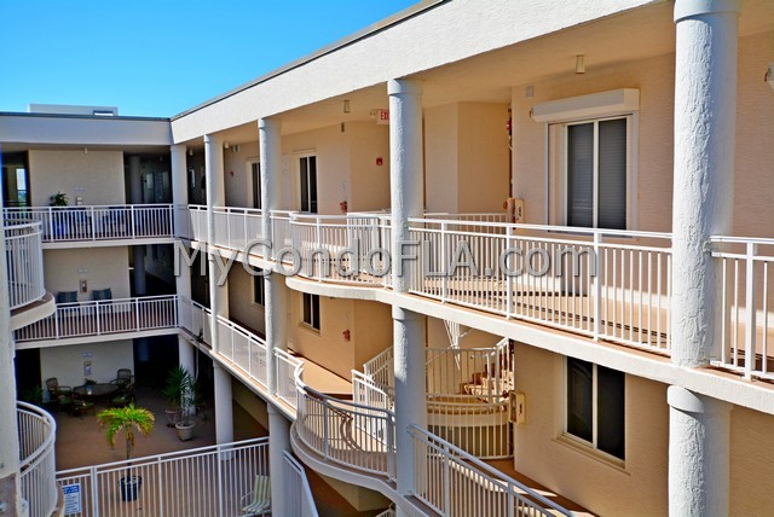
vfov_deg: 36.9
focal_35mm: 36
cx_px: 387
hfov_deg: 53.1
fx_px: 775
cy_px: 258
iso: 100
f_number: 8
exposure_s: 1/250
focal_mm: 24
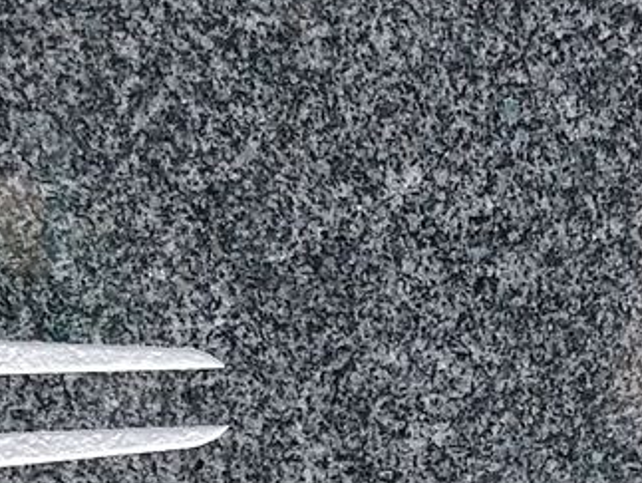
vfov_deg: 8.5
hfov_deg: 11.8
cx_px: 712
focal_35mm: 164
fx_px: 3045
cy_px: 1047
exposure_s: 1/140
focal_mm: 4
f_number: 1.8
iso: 25
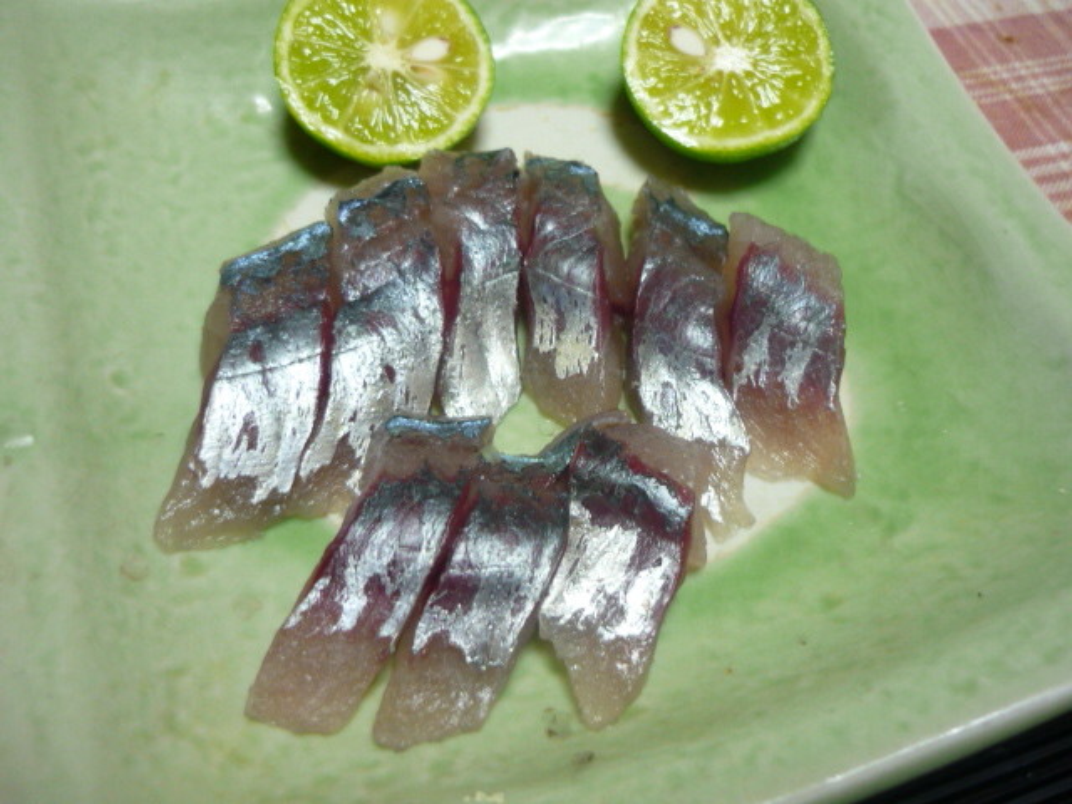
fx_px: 1022
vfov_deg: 42.9
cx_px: 536
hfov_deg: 55.4
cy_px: 402
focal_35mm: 33
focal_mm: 5.5
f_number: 2.8
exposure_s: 1/30
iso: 200
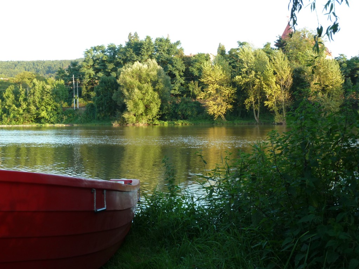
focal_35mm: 48
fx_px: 498
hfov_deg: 39.7
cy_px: 134
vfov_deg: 30.3
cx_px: 180
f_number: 3.8
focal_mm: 7.9
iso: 80
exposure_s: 1/40
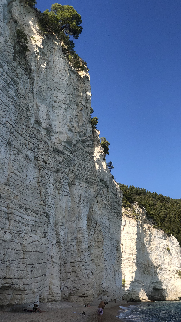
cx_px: 116
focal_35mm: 57
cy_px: 161
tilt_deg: +15.1
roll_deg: +2.3
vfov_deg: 36.6
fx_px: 486
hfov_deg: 21.0
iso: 16
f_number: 2.4
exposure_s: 1/1021
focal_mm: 6
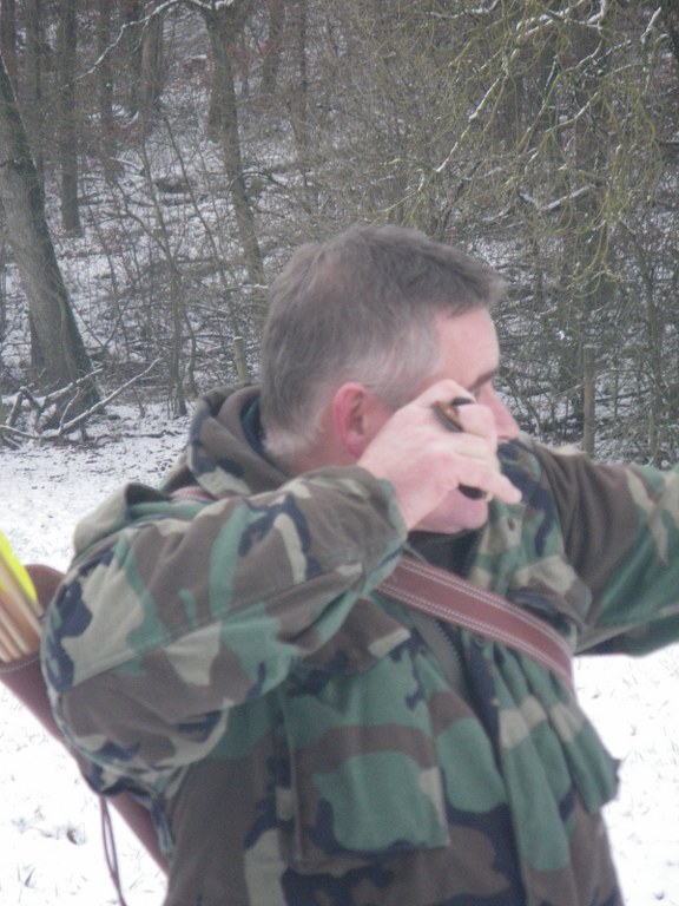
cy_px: 453
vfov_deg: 14.1
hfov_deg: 10.6
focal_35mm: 140
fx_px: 3662
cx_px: 340
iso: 250
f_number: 5.5
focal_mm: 25
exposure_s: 1/250
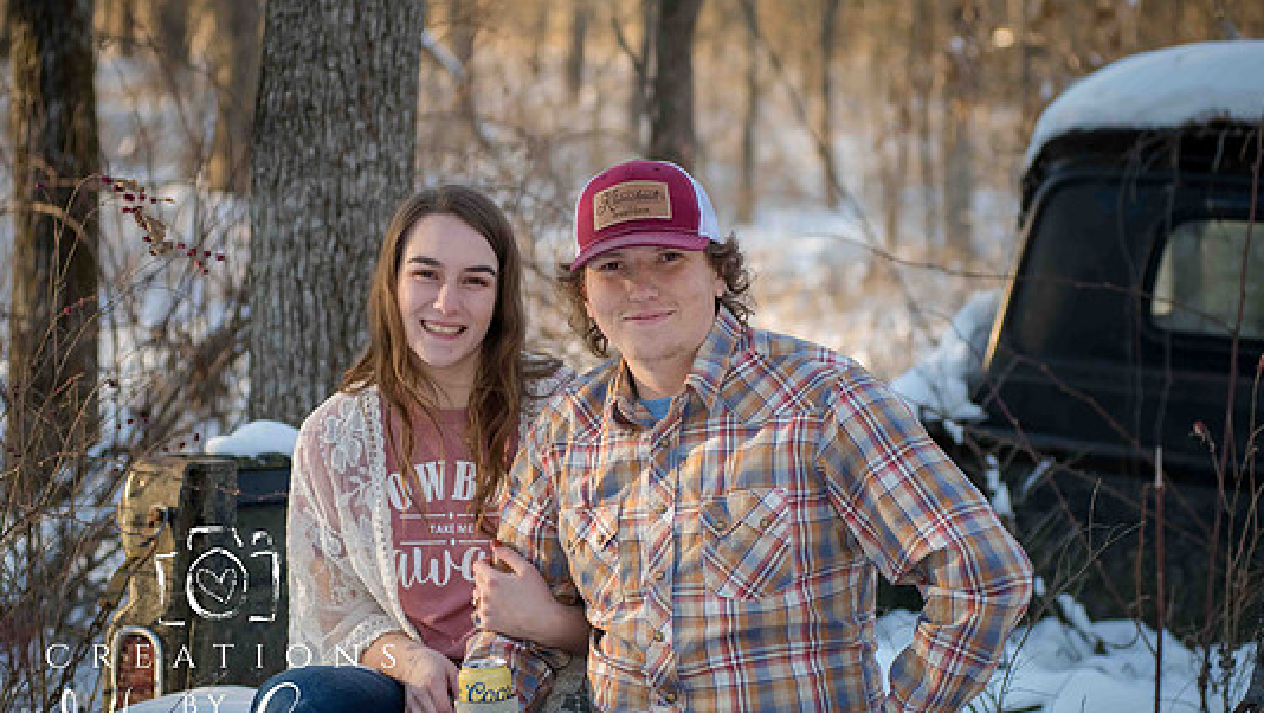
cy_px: 456
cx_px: 644
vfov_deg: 13.3
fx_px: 3052
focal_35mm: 91
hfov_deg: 23.4
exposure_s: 1/400
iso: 400
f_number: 4
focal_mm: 80
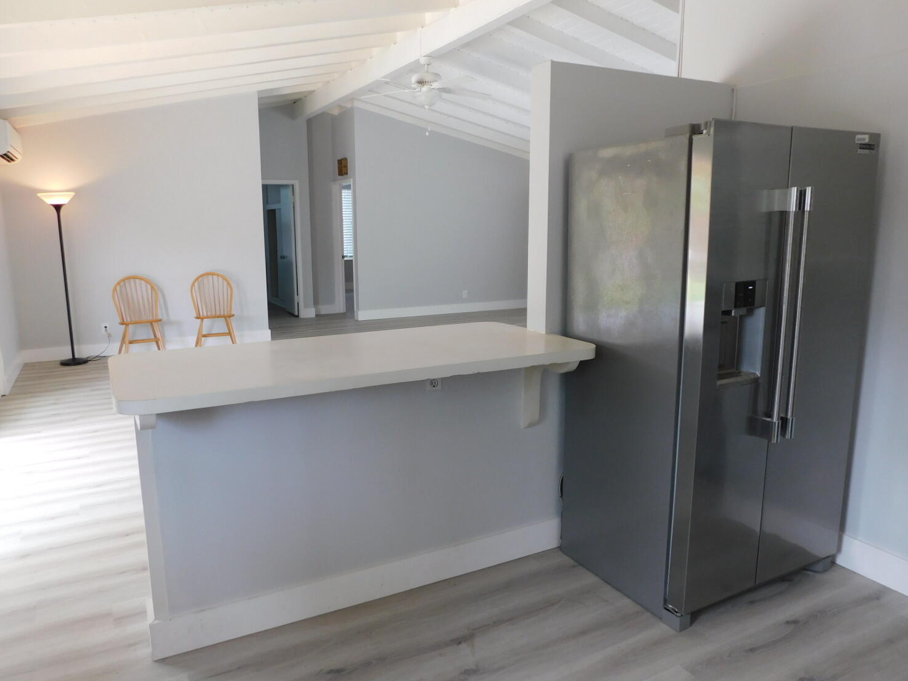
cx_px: 419
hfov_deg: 69.3
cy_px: 349
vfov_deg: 54.9
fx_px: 656
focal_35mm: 25
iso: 125
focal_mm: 4
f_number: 3
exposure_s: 1/40
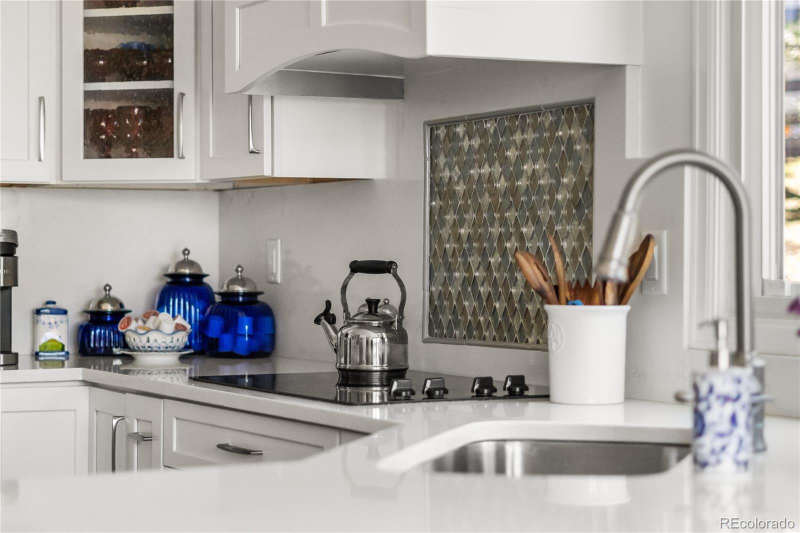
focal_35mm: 75
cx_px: 400
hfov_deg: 27.0
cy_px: 266
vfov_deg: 18.2
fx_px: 1666
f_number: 1.8
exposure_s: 1/1250
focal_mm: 50
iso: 1600
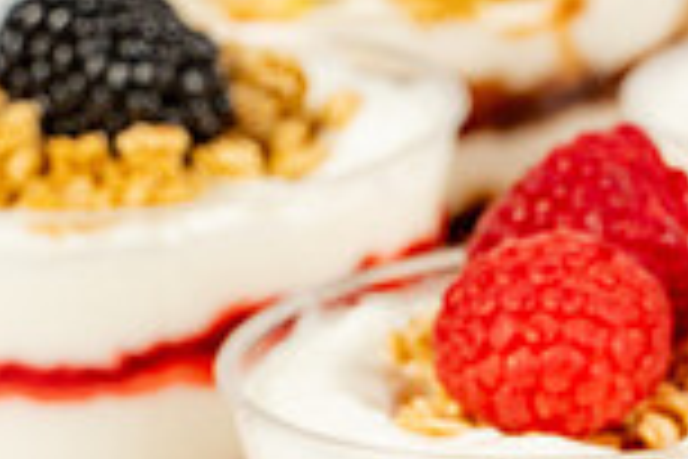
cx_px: 886
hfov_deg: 6.0
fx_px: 6516
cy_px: 542
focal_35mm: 341
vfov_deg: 4.0
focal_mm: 90
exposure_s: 1/200
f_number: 11
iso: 800
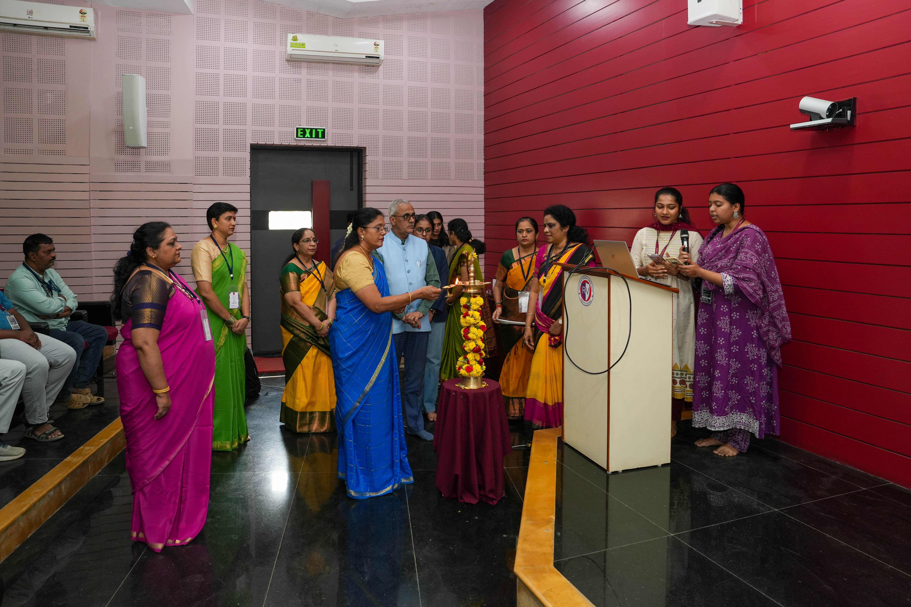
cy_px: 304
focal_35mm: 24
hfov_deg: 73.7
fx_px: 607
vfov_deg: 53.1
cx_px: 456
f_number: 4
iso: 1000
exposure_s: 1/125
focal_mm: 24
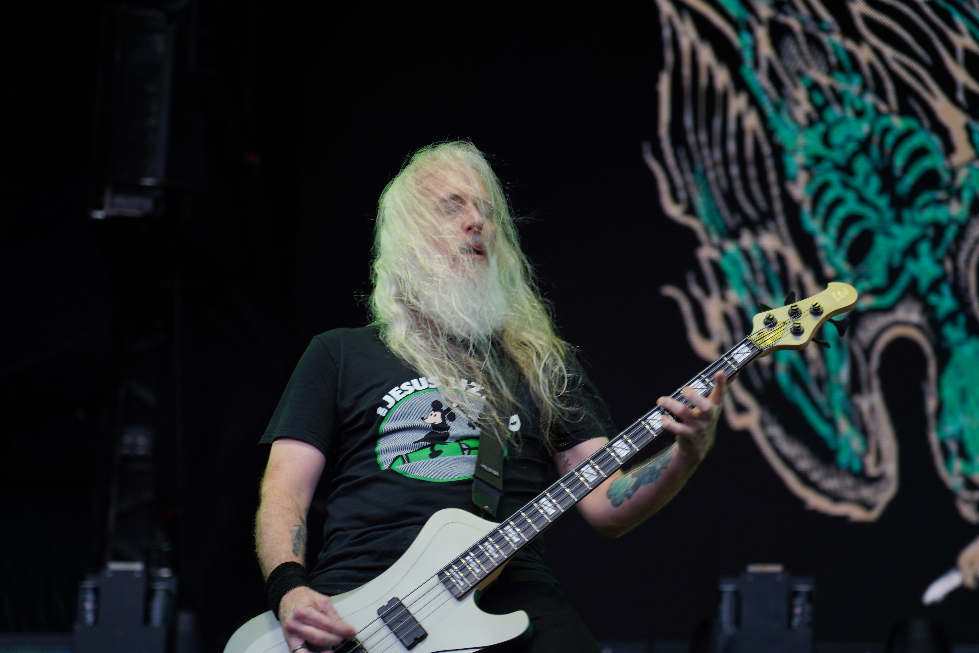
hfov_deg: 19.5
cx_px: 490
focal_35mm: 105
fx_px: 2855
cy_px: 326
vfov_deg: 13.0
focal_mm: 105
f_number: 4
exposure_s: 1/125
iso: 125
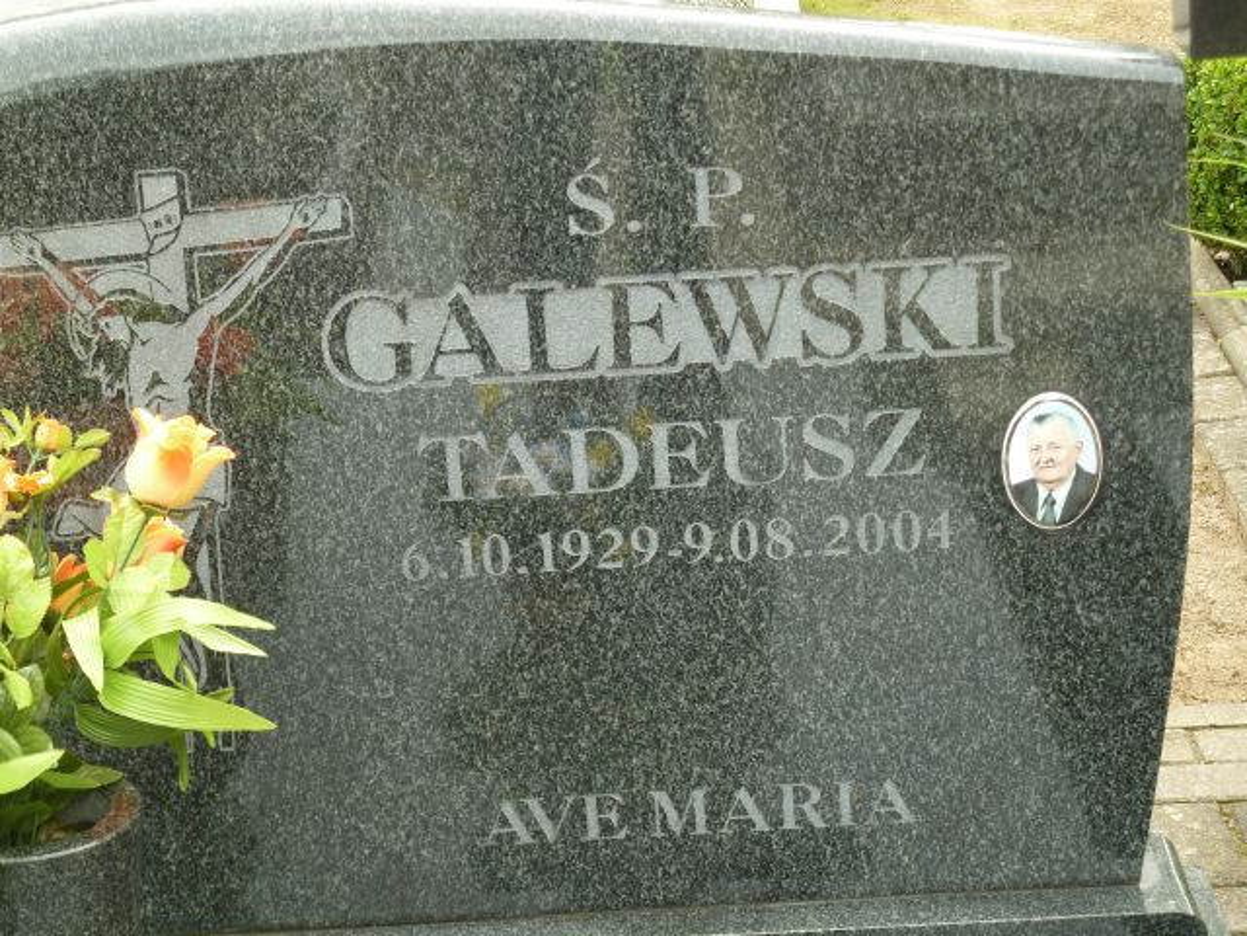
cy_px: 468
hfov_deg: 20.4
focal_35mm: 96
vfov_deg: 15.4
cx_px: 624
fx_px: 3458
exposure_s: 1/100
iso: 160
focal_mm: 15.8
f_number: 4.3
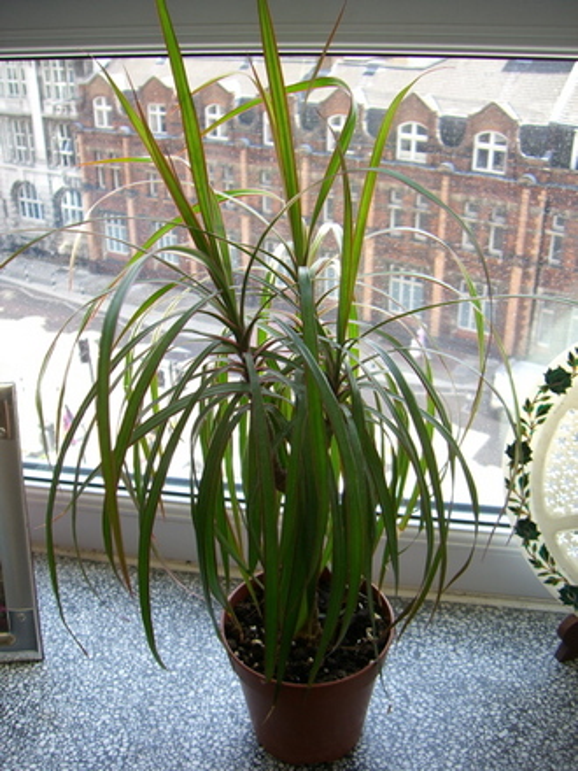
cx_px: 289
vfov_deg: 49.0
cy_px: 386
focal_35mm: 38
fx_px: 846
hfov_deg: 37.7
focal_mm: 6.2
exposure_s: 1/125
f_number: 2.7
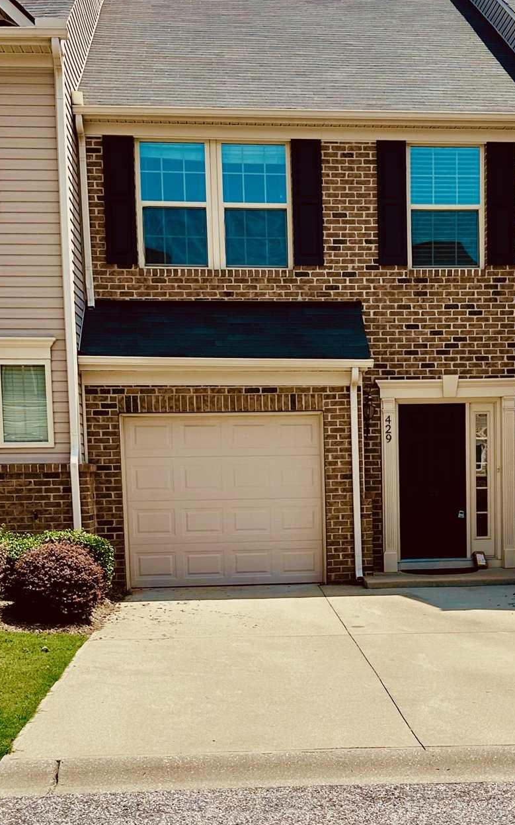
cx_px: 354
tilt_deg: -3.9
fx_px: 1056
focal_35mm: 47
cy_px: 544
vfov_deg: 42.1
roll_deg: -0.3
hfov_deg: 27.2
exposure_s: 1/5525
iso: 80
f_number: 1.78
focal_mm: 6.86
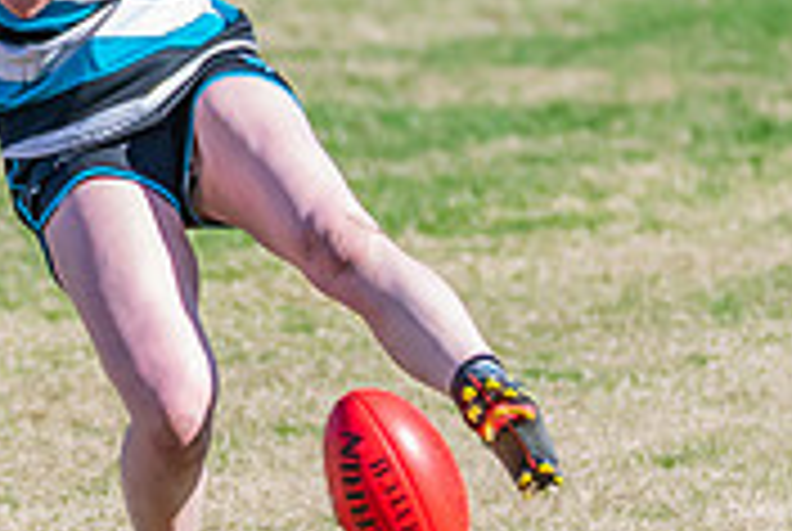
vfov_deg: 0.9
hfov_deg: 1.3
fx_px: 35678
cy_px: 411
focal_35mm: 1619
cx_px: 159
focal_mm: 300
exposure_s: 1/1600
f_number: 7.1
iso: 800
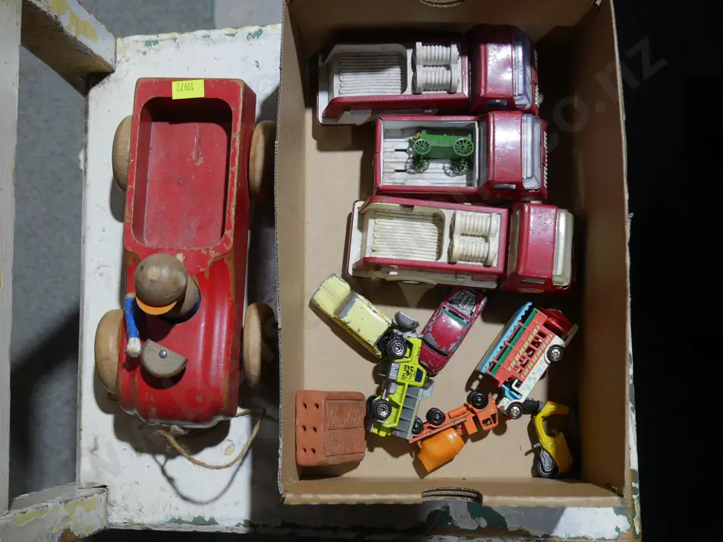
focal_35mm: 43
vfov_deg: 33.6
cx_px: 346
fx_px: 898
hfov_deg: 43.9
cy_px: 282
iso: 400
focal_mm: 20
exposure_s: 1/60
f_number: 4.5
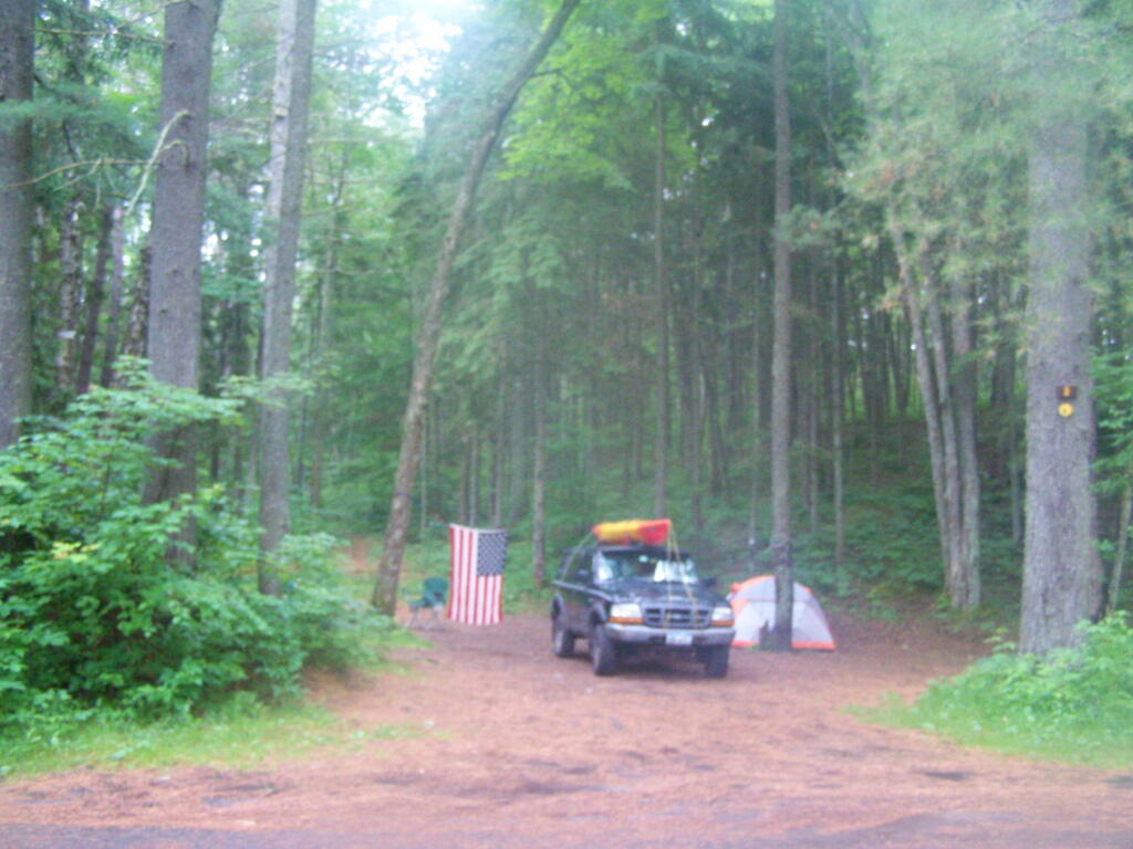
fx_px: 1244
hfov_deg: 49.0
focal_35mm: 38
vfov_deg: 37.7
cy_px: 424
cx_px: 566
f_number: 2.8
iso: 400
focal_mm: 6.3
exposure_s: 1/100
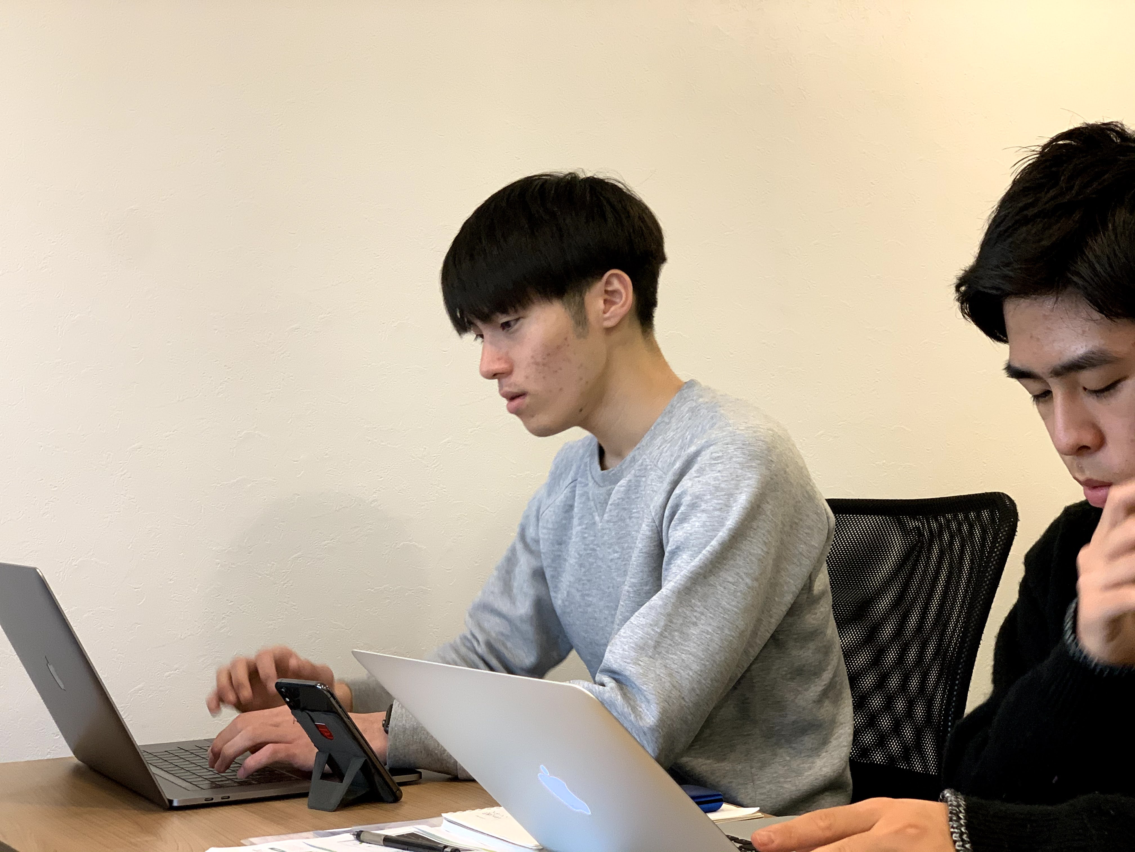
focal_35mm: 52
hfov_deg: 36.8
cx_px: 568
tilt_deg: +2.5
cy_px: 426
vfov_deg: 28.0
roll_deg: +0.2
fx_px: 1705
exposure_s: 1/50
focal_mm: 6
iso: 100
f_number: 2.4
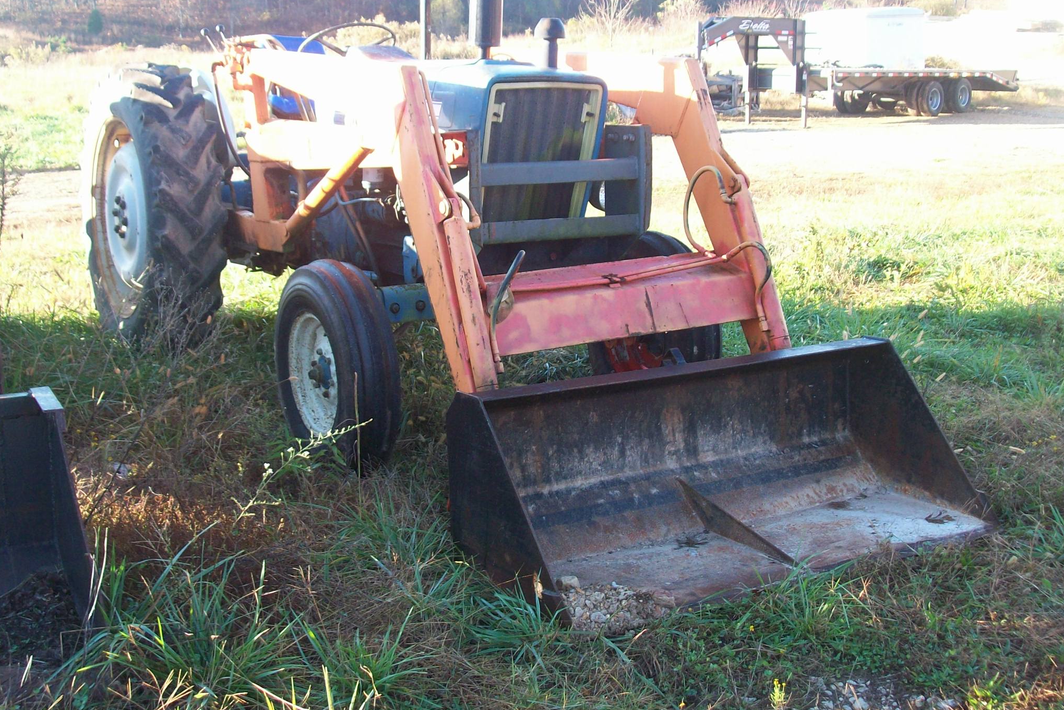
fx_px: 1389
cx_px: 531
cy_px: 311
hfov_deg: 41.9
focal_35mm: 47
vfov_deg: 28.6
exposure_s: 1/88
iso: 80
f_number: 3
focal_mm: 7.6
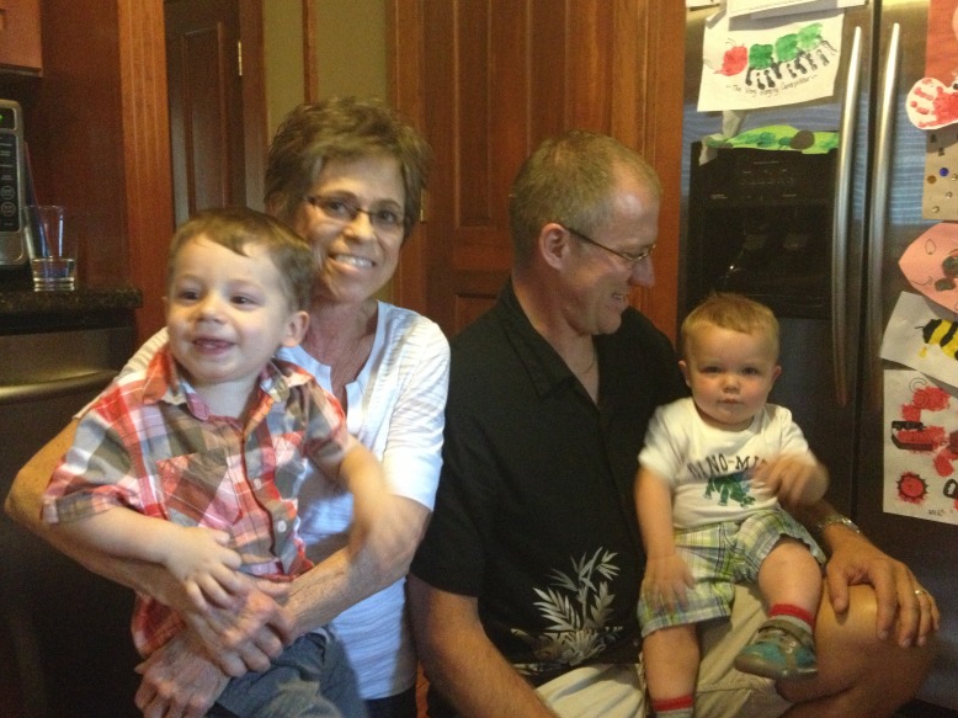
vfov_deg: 39.6
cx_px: 490
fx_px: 996
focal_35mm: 36
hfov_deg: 51.4
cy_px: 350
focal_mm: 4.28
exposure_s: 1/15
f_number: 2.4
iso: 640
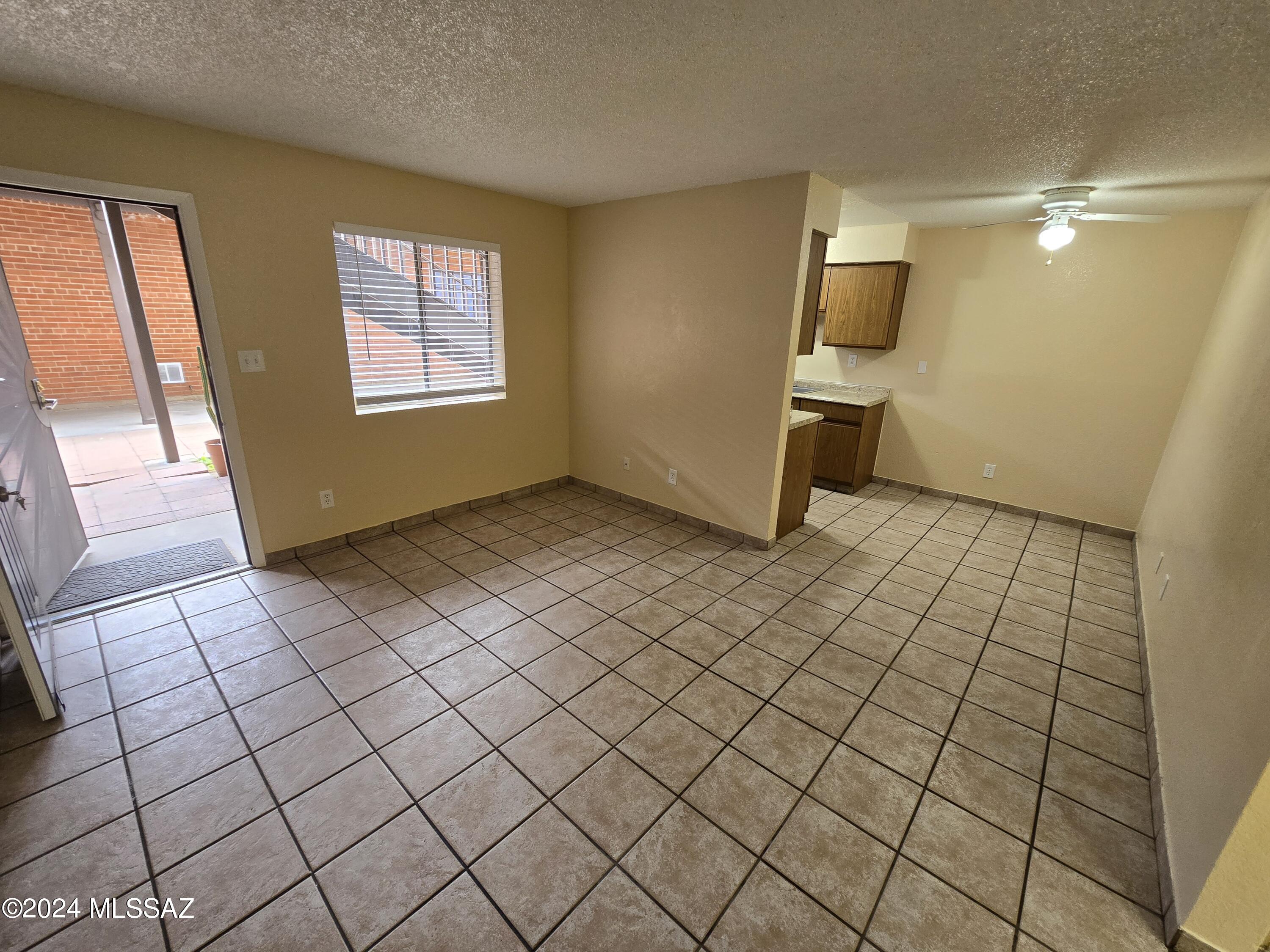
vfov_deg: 89.9
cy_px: 476
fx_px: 477
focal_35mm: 13
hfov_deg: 106.2
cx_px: 635
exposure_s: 1/60
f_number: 2.2
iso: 160
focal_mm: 2.2
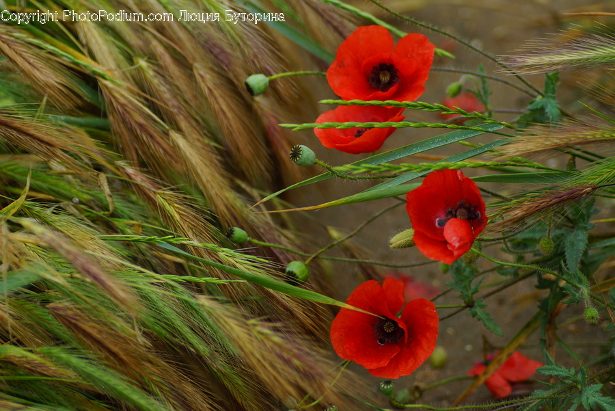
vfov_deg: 7.3
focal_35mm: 189
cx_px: 308
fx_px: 3230
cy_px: 206
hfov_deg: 10.9
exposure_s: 1/800
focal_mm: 90
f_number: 2.8
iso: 100
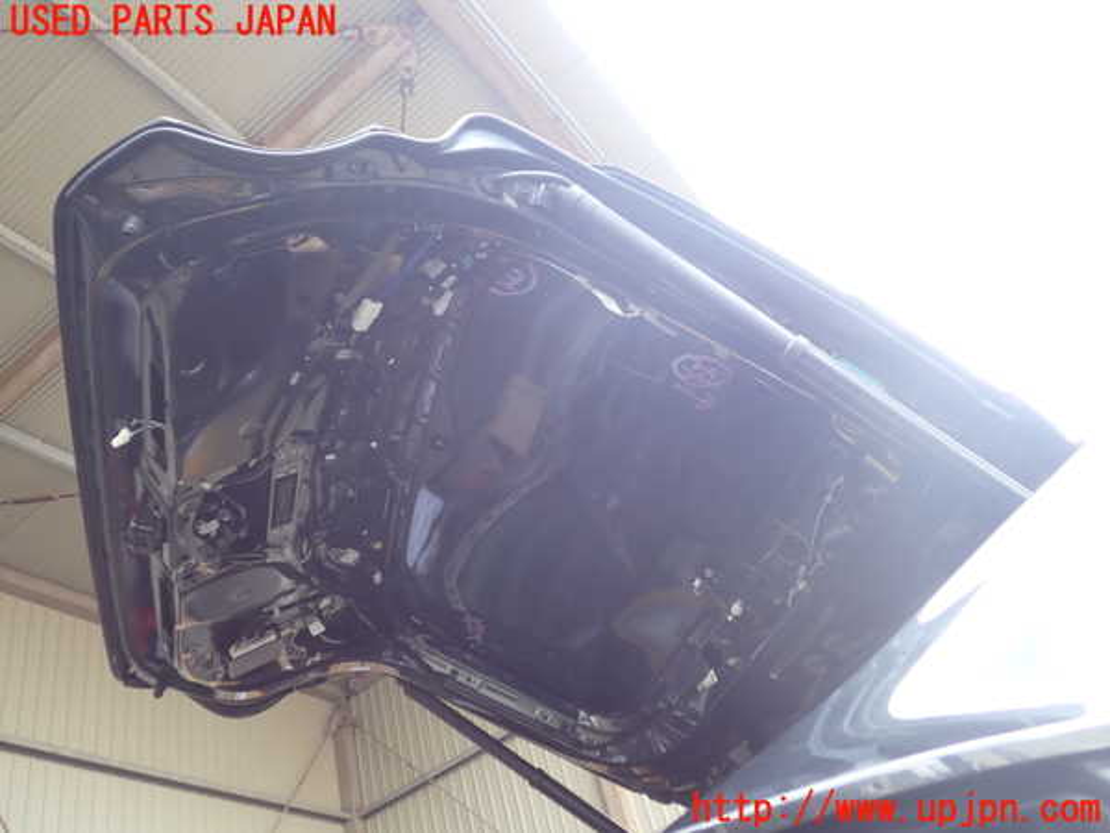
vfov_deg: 46.8
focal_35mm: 30
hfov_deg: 60.0
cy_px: 416
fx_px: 962
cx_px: 555
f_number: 2.3
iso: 100
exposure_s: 1/60
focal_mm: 5.4
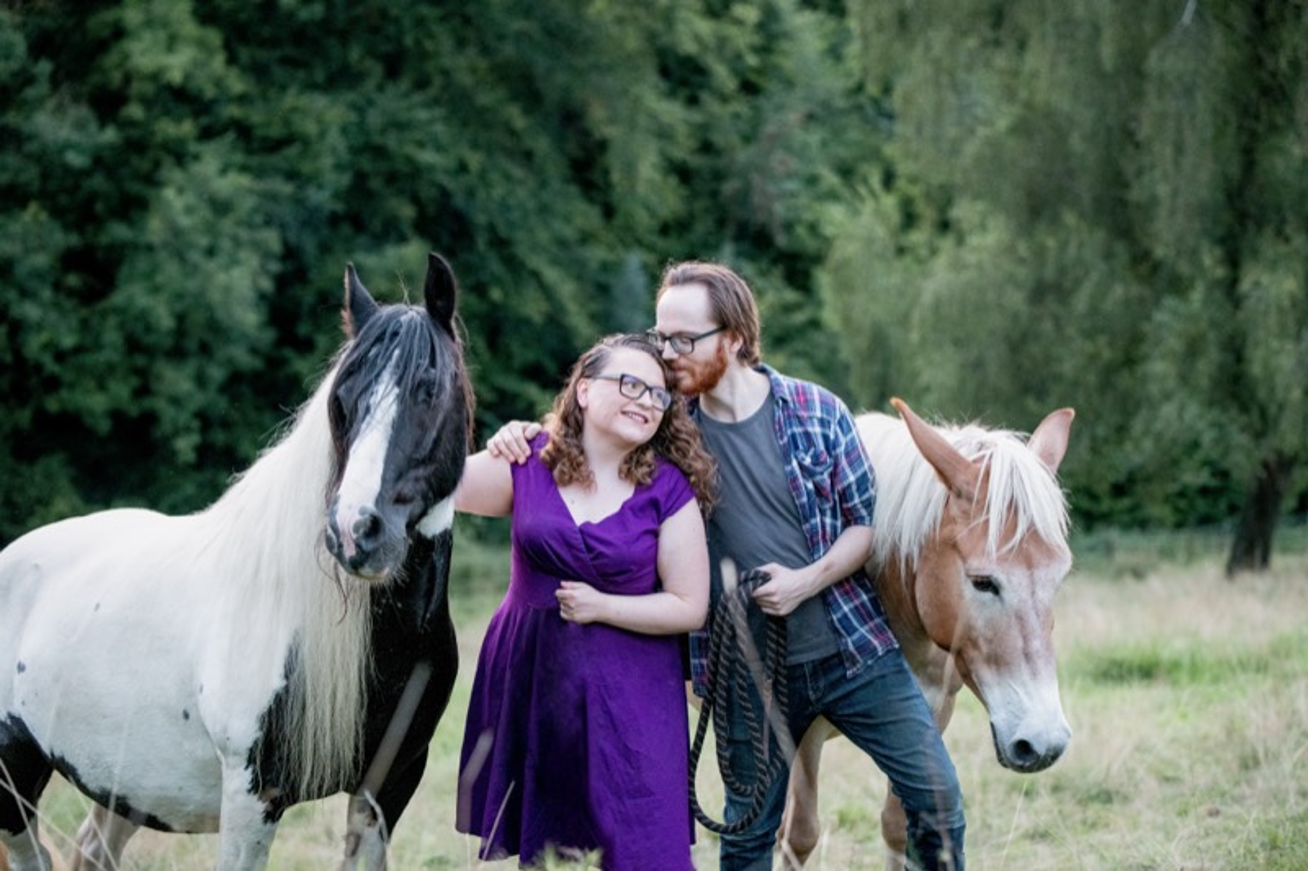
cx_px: 654
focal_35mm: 82
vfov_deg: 16.6
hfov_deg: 24.8
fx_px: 2979
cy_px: 436
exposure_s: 1/320
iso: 2500
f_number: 2.8
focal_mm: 82
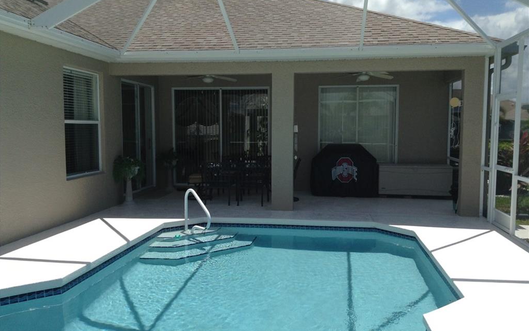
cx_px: 264
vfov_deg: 36.3
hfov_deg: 55.3
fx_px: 505
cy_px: 162
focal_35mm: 35
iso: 25
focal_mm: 3.3
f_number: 2.4
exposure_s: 1/999
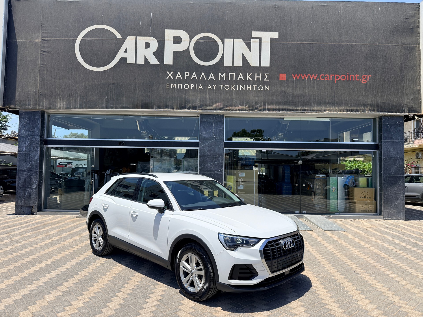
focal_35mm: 24
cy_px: 158
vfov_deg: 56.8
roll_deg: -1.7
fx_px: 293
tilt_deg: +2.3
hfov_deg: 71.6
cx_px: 212
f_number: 1.78
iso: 125
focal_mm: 6.76
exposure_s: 1/6711
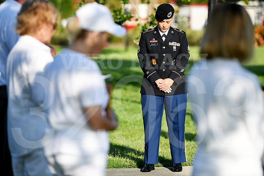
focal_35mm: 180
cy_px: 88
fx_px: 1320
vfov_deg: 7.6
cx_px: 132
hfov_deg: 11.4
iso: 250
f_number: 2.8
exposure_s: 1/2500
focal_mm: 180
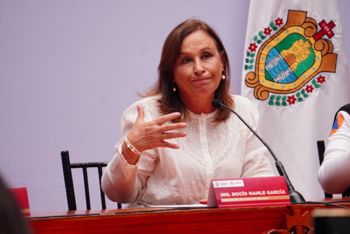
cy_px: 117
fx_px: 3064
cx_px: 175
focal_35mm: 315
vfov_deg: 4.4
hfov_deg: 6.5
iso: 320
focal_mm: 210
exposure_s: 1/250
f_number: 6.3
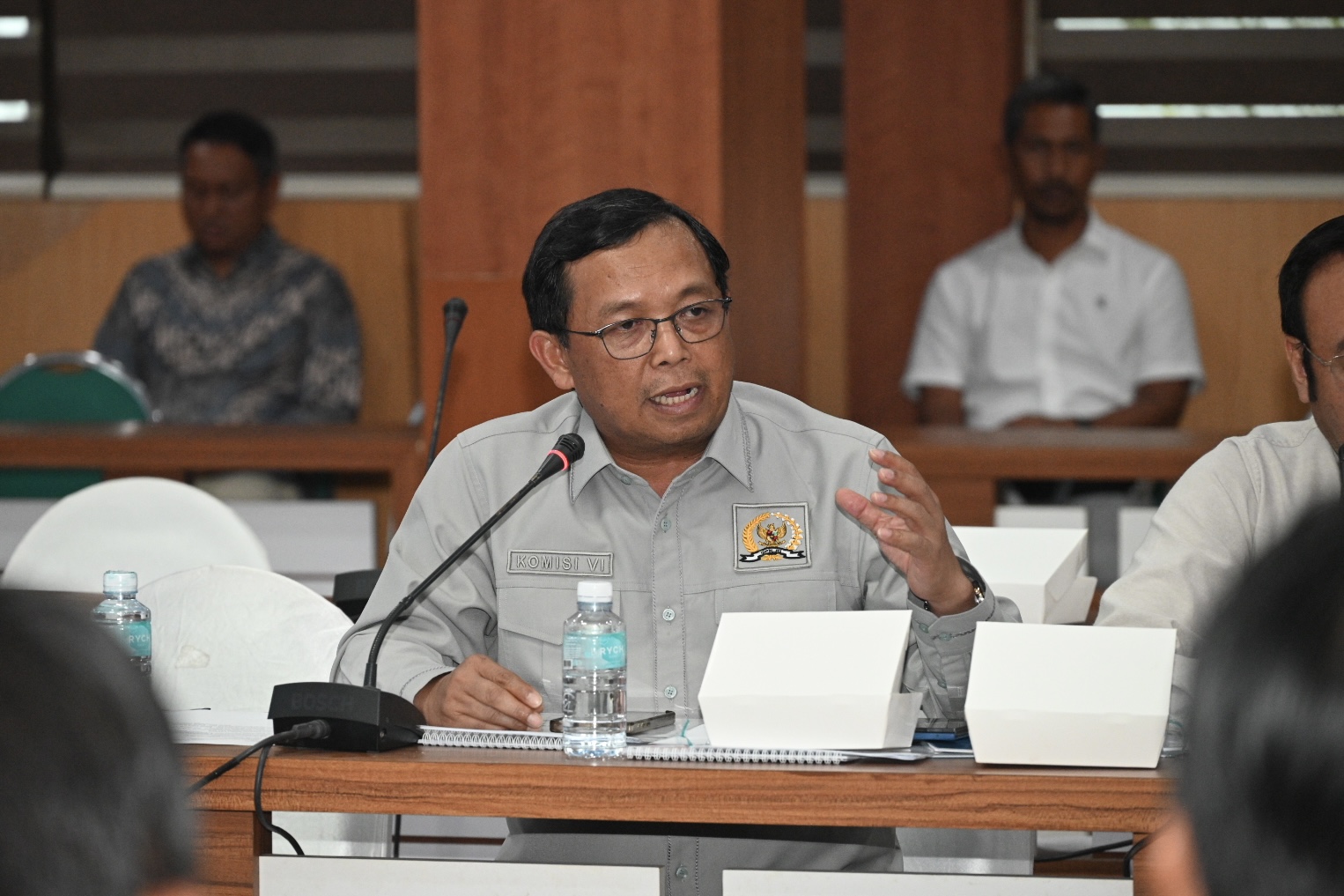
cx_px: 672
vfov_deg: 6.9
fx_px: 7465
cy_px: 448
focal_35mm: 200
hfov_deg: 10.3
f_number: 6.3
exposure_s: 1/160
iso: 4000
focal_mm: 200
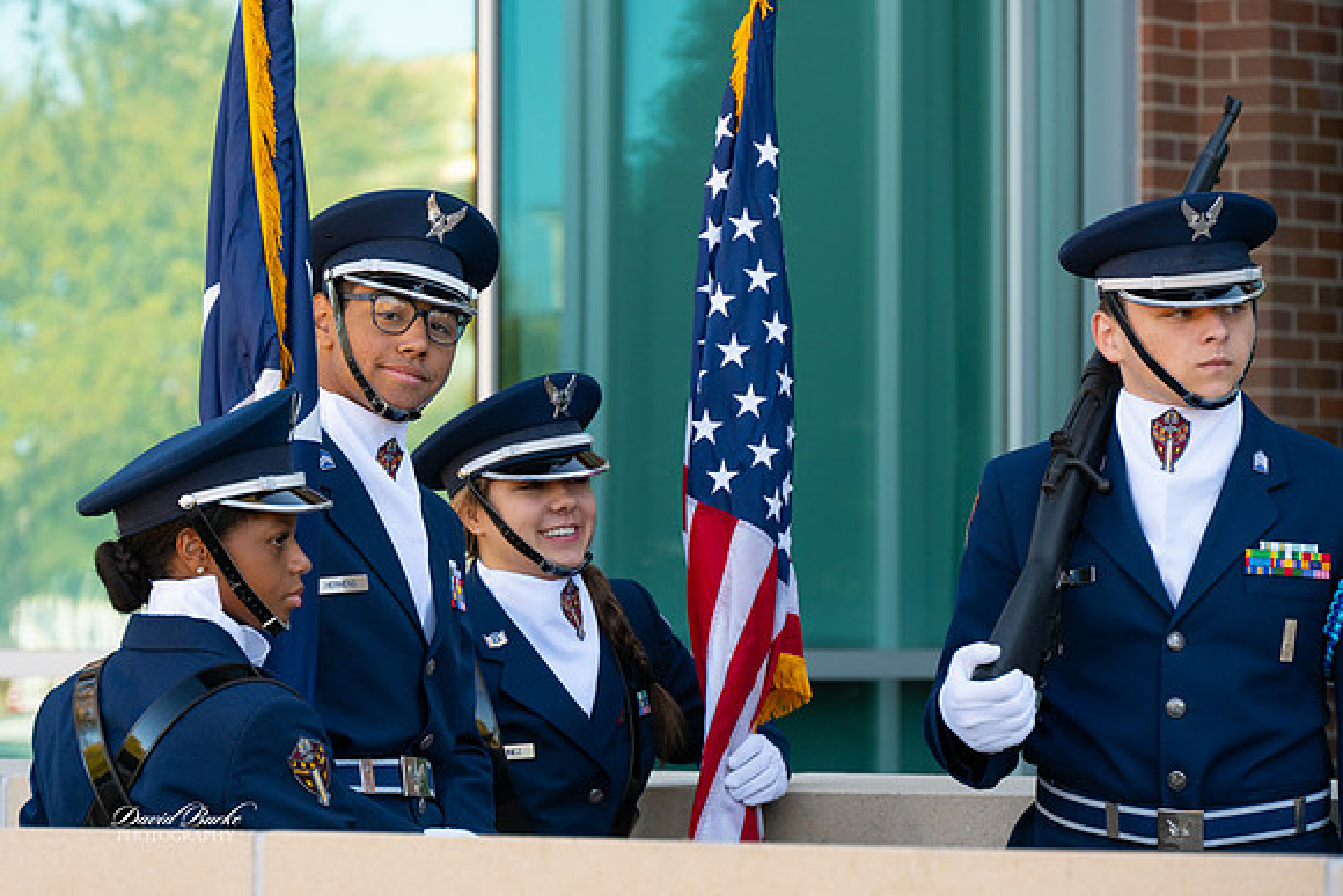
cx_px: 543
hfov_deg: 11.8
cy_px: 529
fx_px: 6490
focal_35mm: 174
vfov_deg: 7.9
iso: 720
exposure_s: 1/250
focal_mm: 145
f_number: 6.3
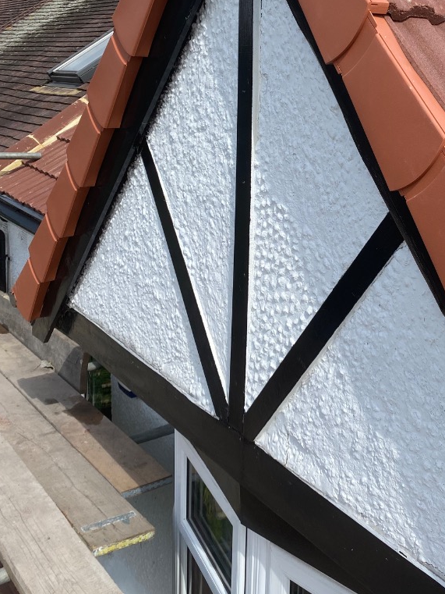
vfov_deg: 45.0
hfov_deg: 34.3
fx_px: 703
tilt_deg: -8.8
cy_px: 189
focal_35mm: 41
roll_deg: -0.8
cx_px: 341
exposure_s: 1/2571
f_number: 1.8
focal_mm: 4.25
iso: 32
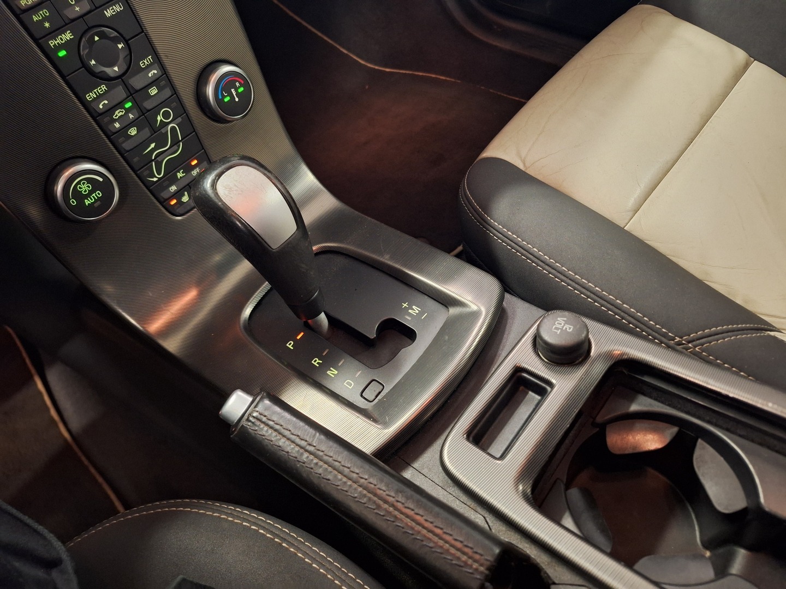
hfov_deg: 73.9
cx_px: 393
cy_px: 294
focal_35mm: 23
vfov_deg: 58.9
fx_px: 522
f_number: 1.8
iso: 500
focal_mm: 5.54
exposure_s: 1/20
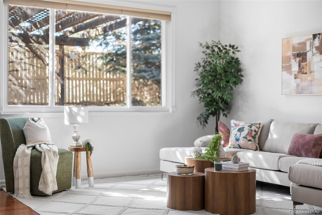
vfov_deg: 27.0
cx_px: 161
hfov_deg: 39.6
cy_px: 108
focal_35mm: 50
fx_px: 447
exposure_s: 1/20
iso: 200
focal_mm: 50
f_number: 1.8
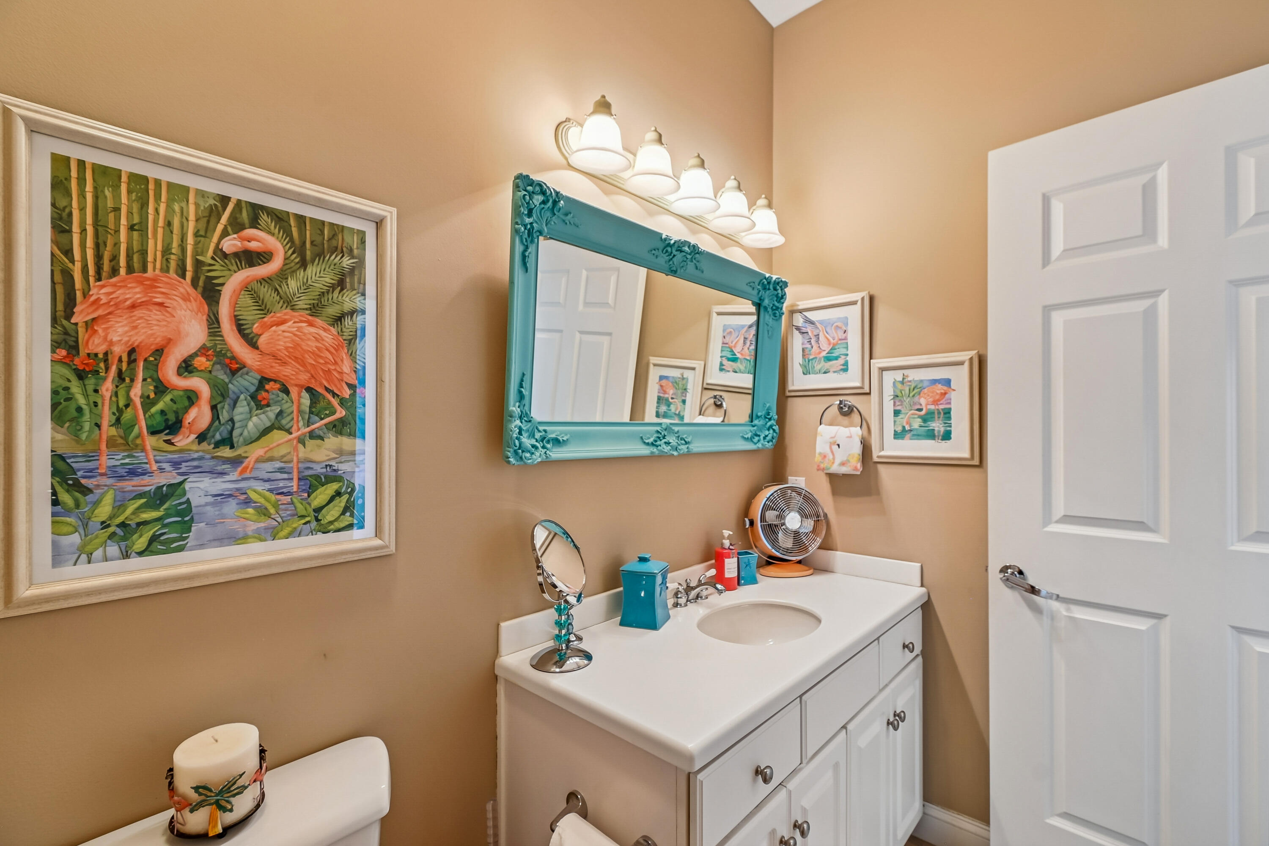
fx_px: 529
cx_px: 634
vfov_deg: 77.3
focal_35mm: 15
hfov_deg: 100.4
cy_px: 423
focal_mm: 10
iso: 100
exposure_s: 1/4
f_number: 8
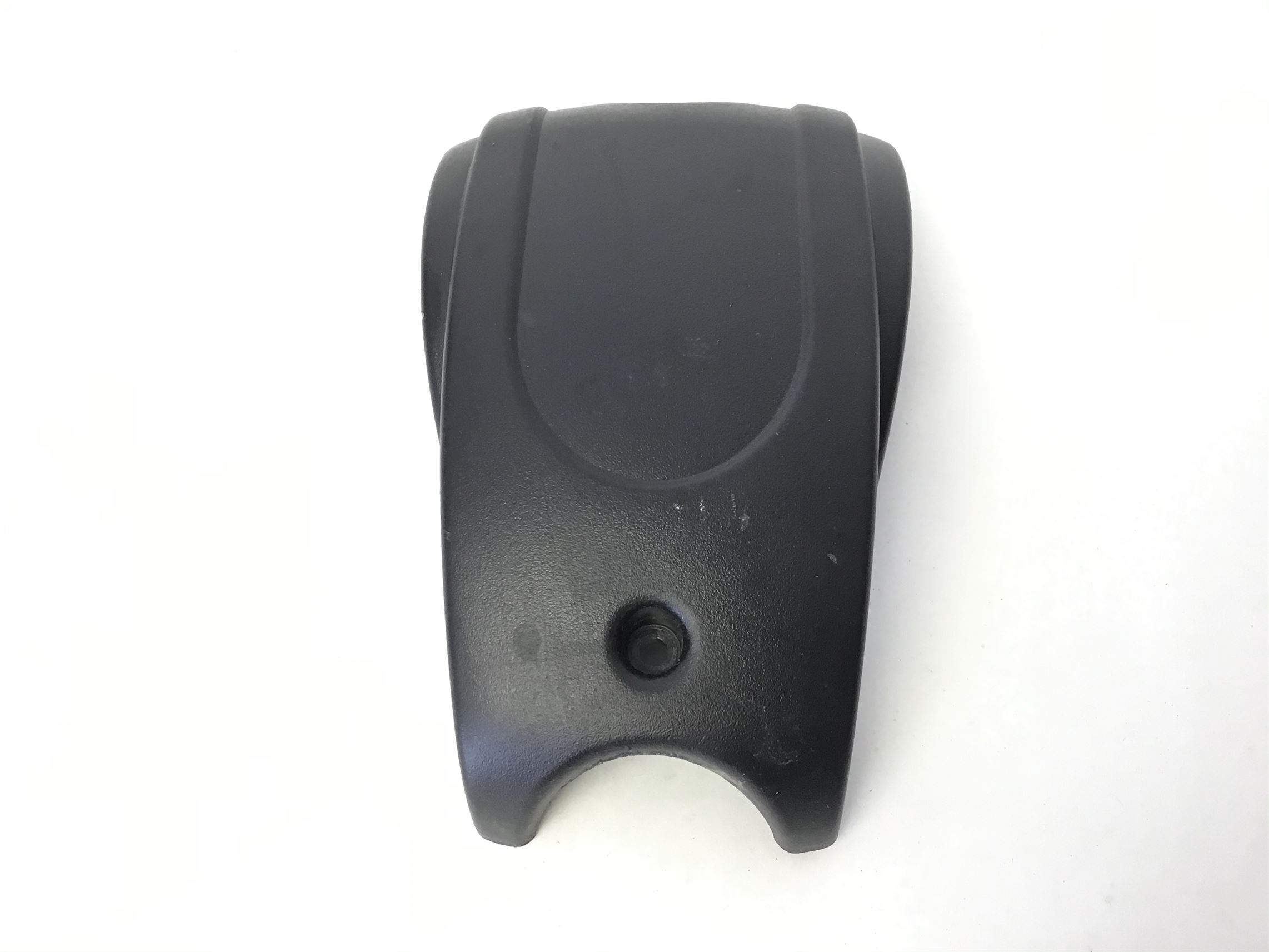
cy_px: 476
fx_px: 1136
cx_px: 634
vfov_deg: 45.4
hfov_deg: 58.4
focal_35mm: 31
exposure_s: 1/30
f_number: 2.4
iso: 40
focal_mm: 3.3
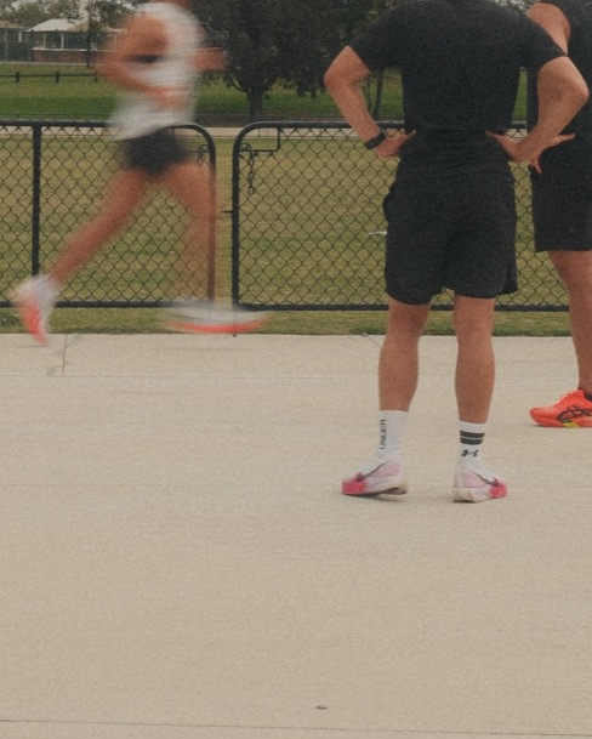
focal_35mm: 101
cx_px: 161
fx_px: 2210
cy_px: -21
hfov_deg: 15.2
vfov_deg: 18.4
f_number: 14
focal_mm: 27
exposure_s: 1/30
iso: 500
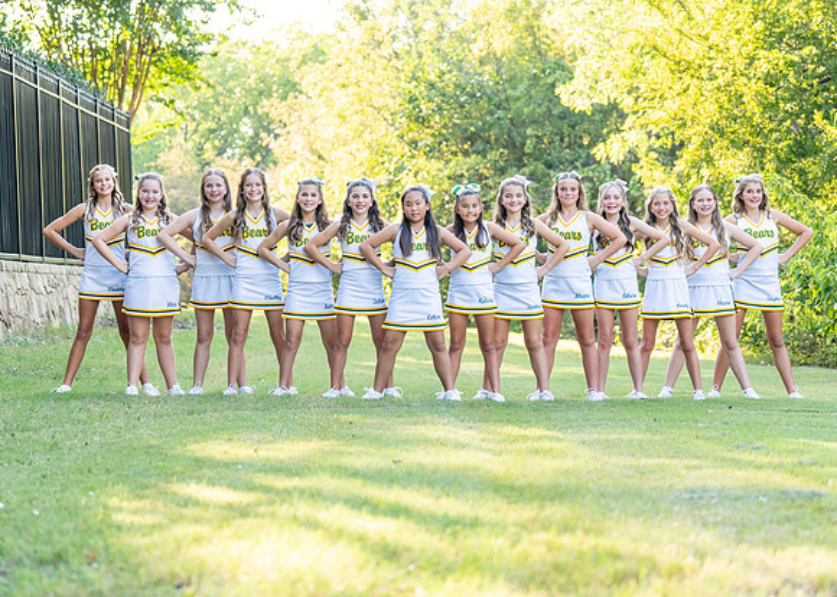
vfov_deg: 12.7
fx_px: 2674
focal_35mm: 113
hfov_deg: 17.8
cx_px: 426
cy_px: 286
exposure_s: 1/500
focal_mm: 79
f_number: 2.8
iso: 320
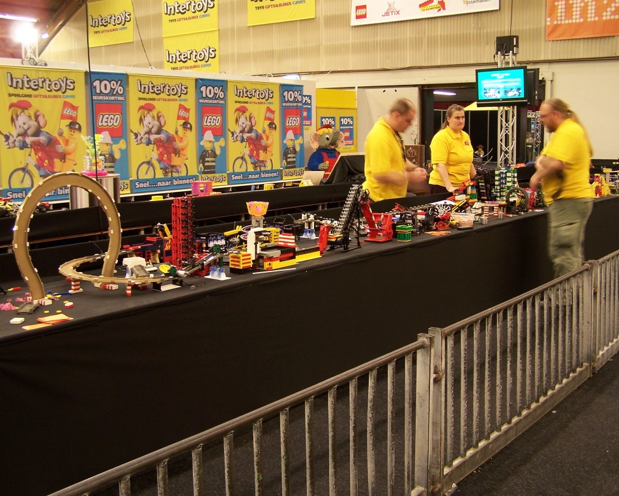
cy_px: 247
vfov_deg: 37.3
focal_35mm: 40
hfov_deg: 45.8
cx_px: 318
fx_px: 733
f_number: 2.8
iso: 80
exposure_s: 1/2
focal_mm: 6.3
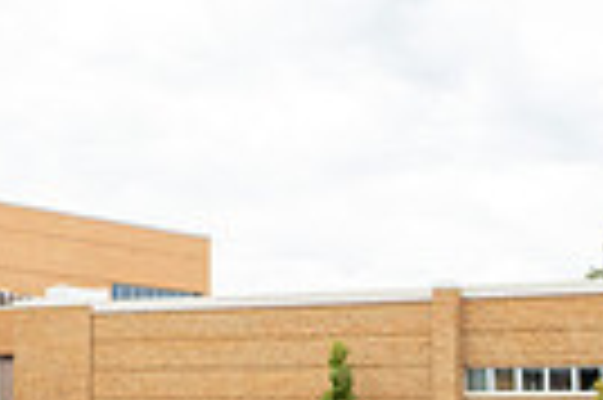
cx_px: -4
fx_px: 1740
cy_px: 74
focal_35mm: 104
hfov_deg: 19.1
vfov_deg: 13.1
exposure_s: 1/160
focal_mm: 24
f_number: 6.3
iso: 200
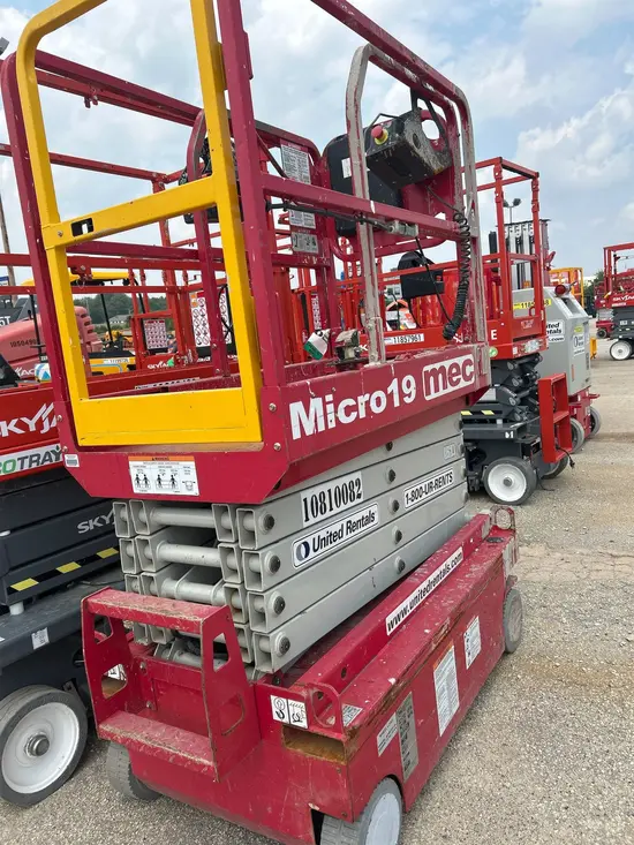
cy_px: 422
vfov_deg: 67.3
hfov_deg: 53.1
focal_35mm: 26
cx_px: 317
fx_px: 635
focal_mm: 5.7
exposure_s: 1/3460
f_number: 1.5
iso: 50
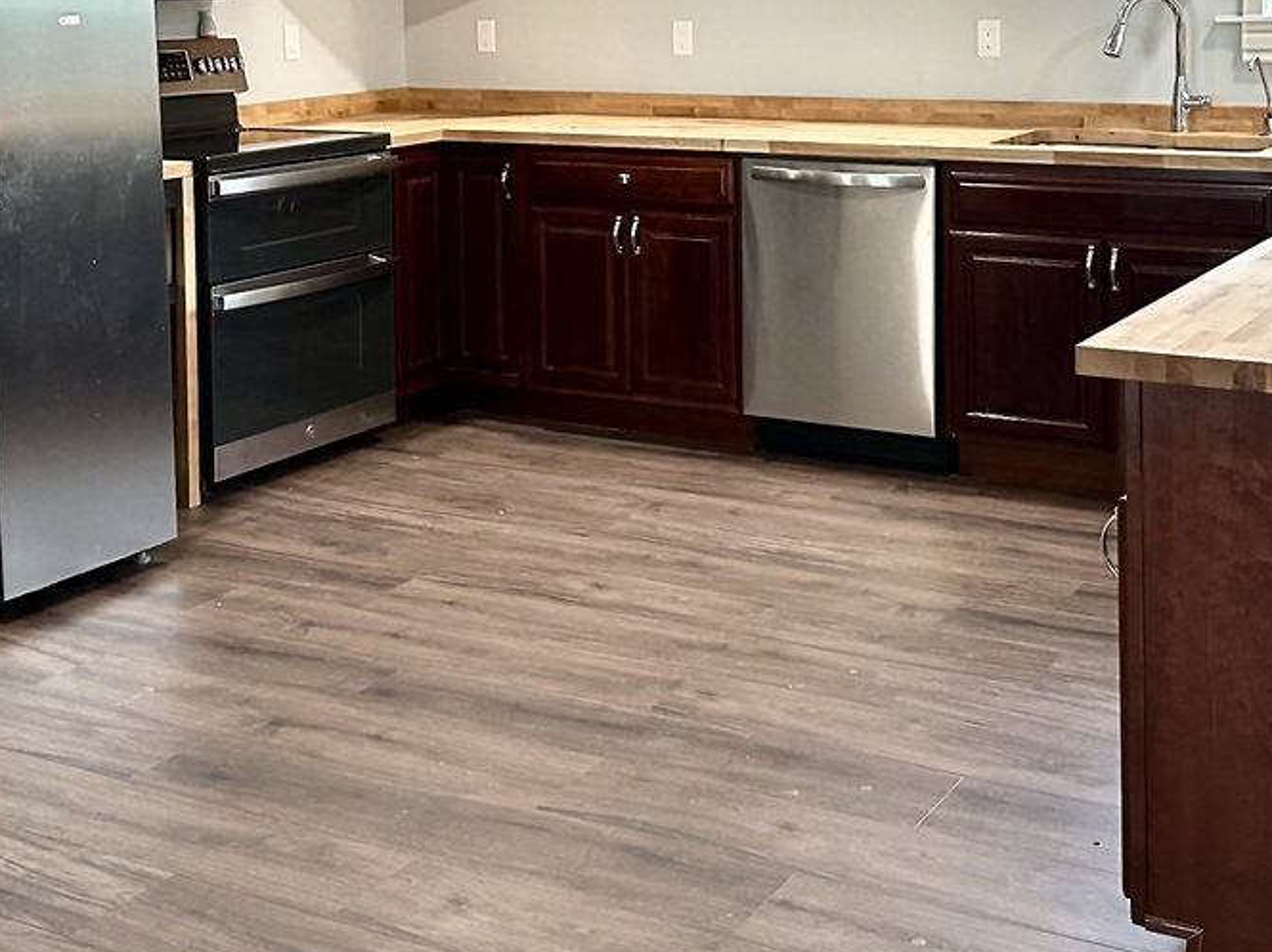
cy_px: 113
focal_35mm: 52
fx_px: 1910
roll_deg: +1.0
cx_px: 746
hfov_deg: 36.7
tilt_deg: -4.8
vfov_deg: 27.1
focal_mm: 6.86
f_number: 1.78
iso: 250
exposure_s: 1/60
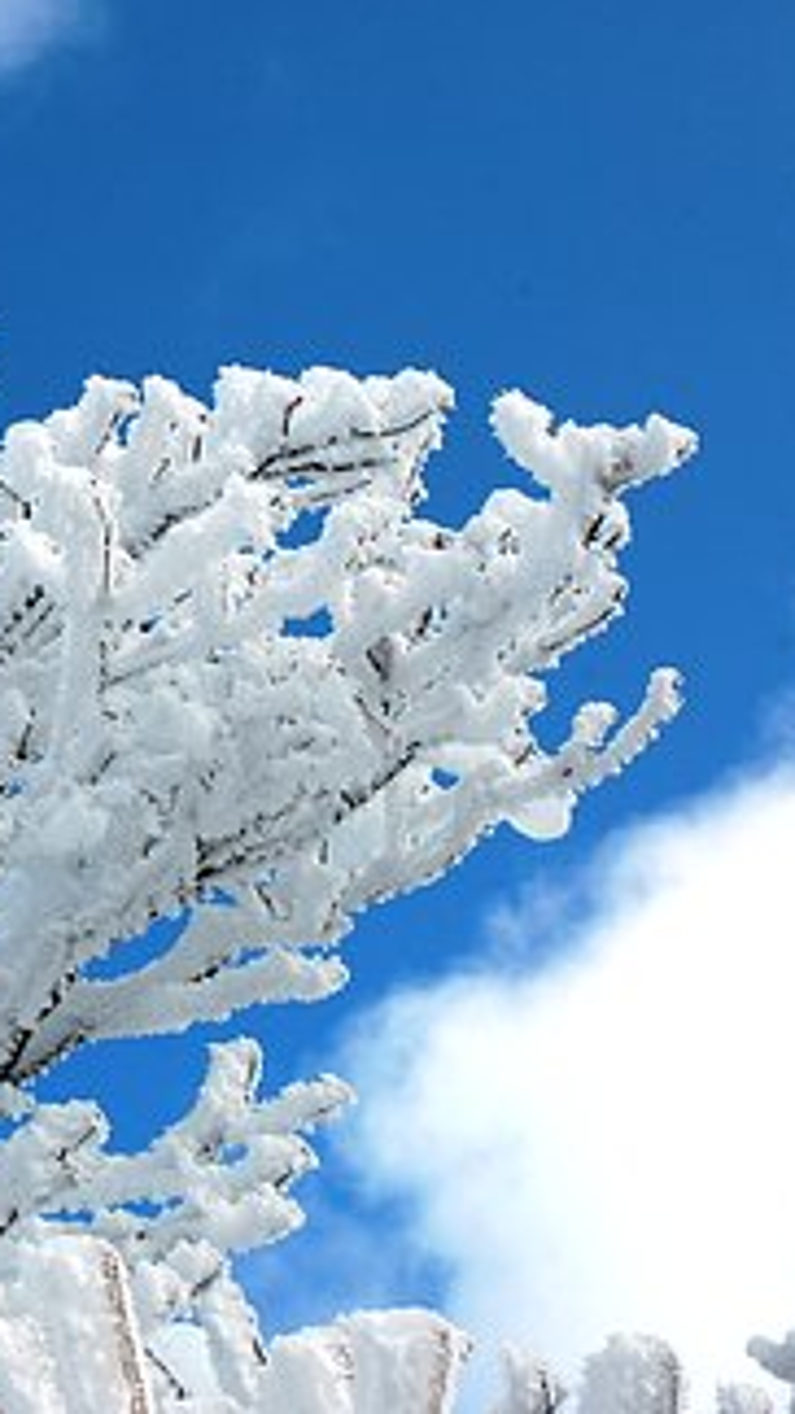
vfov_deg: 24.5
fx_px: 3257
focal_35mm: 87
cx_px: -271
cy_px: 698
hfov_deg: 13.4
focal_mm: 35
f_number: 10
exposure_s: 1/320
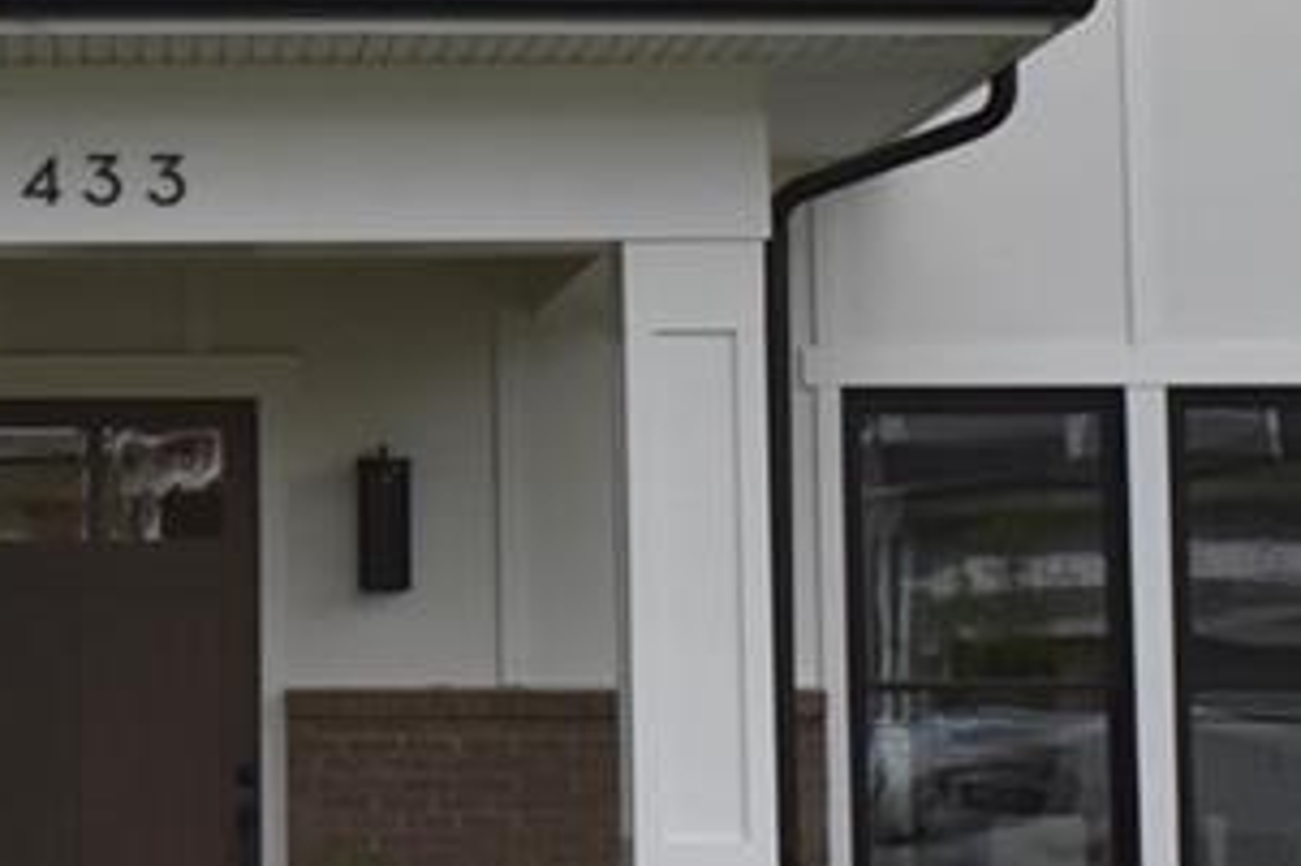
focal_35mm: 122
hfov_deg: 16.5
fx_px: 4406
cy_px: 22
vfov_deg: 11.1
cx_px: 13
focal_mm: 24
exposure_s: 1/400
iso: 800
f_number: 8
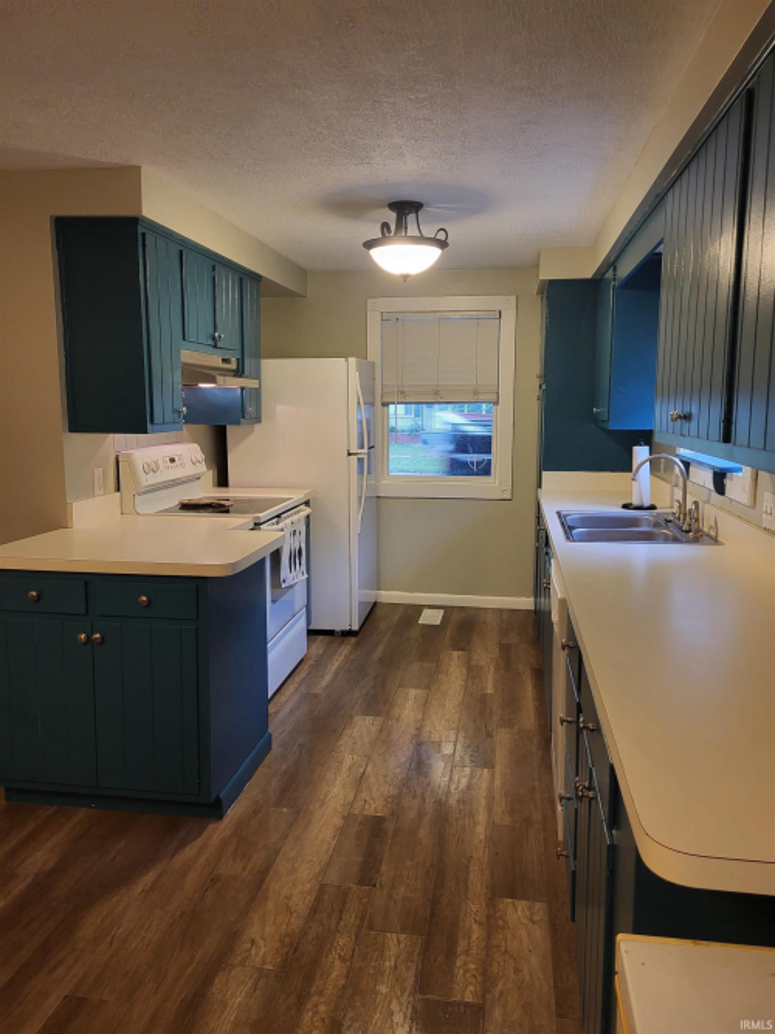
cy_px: 517
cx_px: 388
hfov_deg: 53.0
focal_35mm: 26
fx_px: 776
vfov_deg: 67.3
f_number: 1.8
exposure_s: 1/40
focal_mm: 5.4
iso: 200
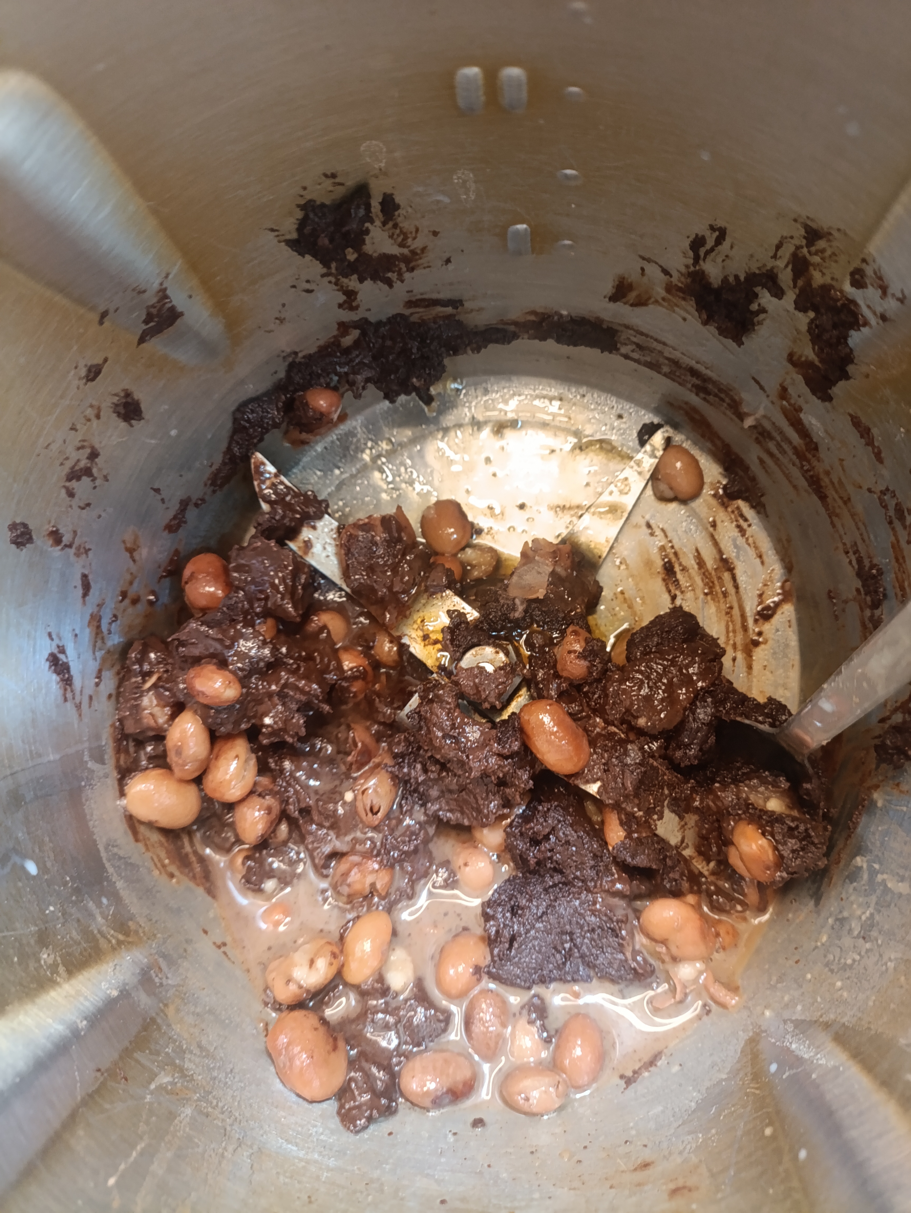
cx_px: 456
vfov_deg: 69.4
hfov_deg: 54.9
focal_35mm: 25
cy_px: 606
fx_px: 877
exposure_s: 1/25
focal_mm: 4.71
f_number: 1.7
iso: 1000
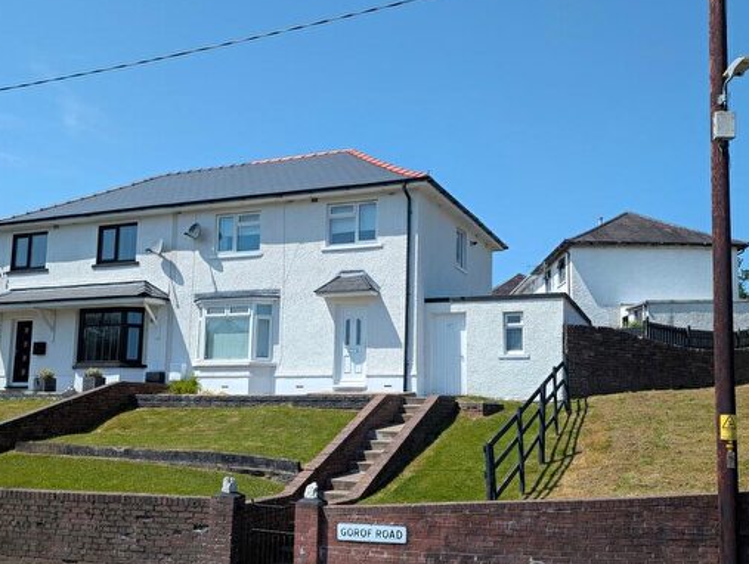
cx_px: 398
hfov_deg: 55.2
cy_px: 318
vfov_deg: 43.0
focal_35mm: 33
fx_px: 715
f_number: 1.68
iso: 20
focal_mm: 6.9
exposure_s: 1/1323
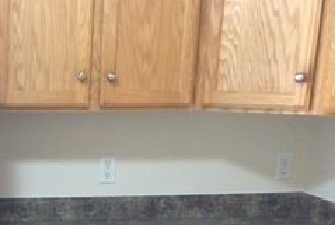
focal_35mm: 84
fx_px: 783
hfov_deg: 23.3
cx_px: 7
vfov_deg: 15.3
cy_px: 313
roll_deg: +0.2
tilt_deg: -20.2
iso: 320
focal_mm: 4.15
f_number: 2.2
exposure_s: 1/24
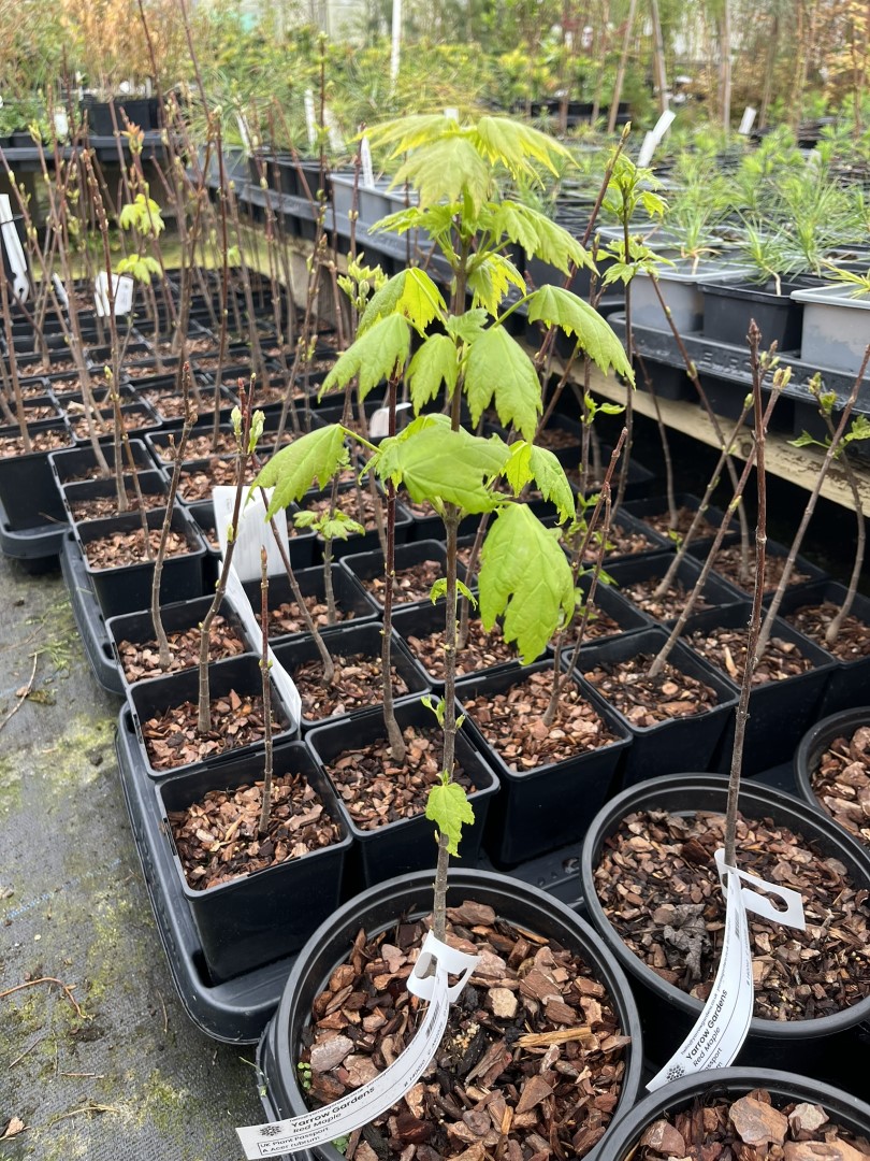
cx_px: 435
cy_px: 580
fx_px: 871
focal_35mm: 26
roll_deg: +0.1
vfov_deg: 67.3
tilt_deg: -29.2
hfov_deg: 53.1
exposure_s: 1/122
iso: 32
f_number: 1.6
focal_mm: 5.1
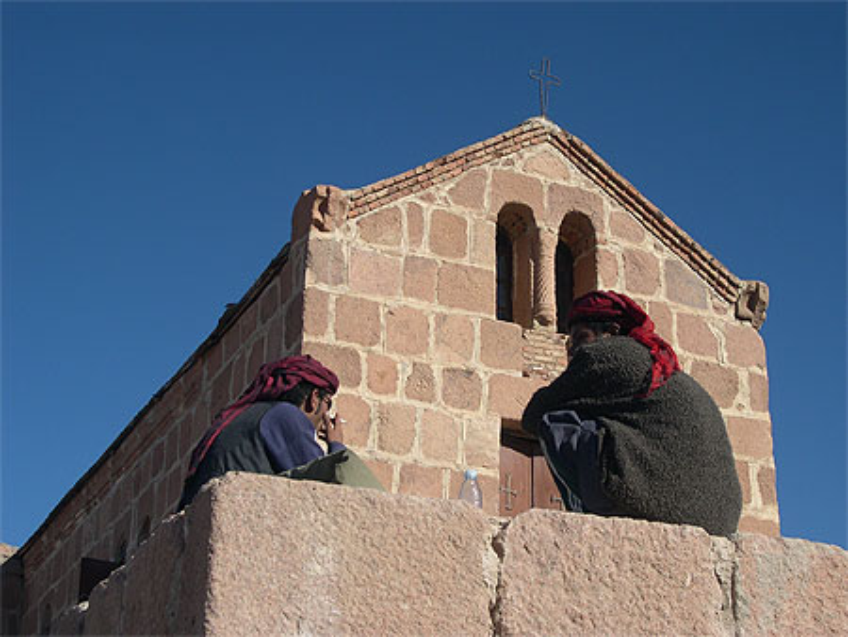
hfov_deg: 29.0
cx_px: 424
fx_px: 1642
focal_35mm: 67
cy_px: 318
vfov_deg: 22.0
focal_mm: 14.2
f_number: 10
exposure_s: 1/147
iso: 100
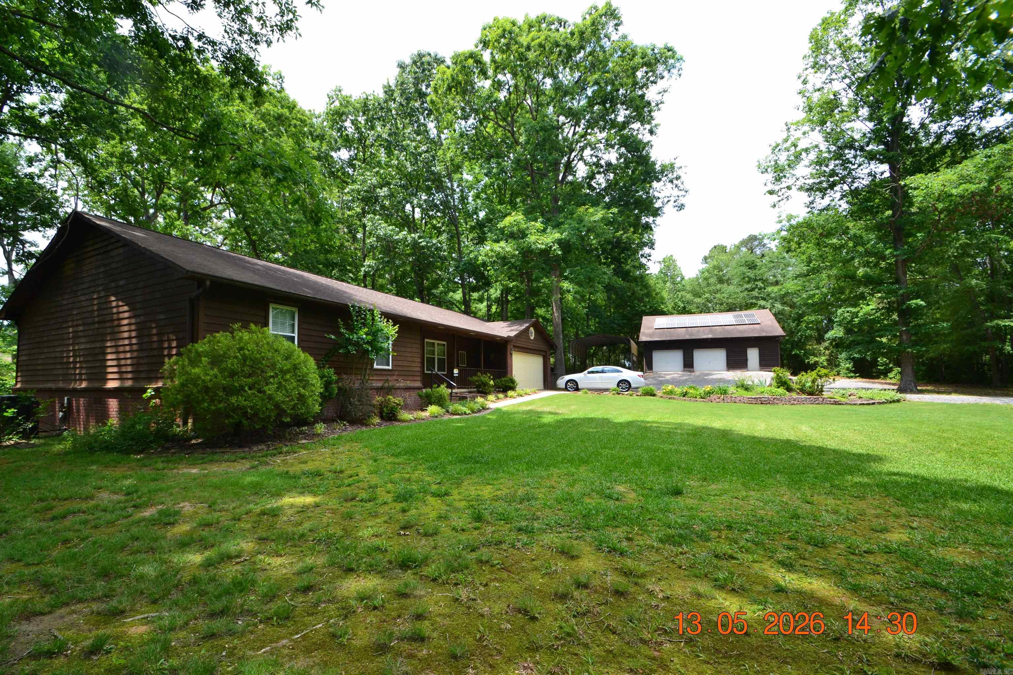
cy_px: 338
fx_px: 422
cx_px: 506
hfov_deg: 100.4
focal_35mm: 15
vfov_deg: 77.3
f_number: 10
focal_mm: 10
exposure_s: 1/250
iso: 400
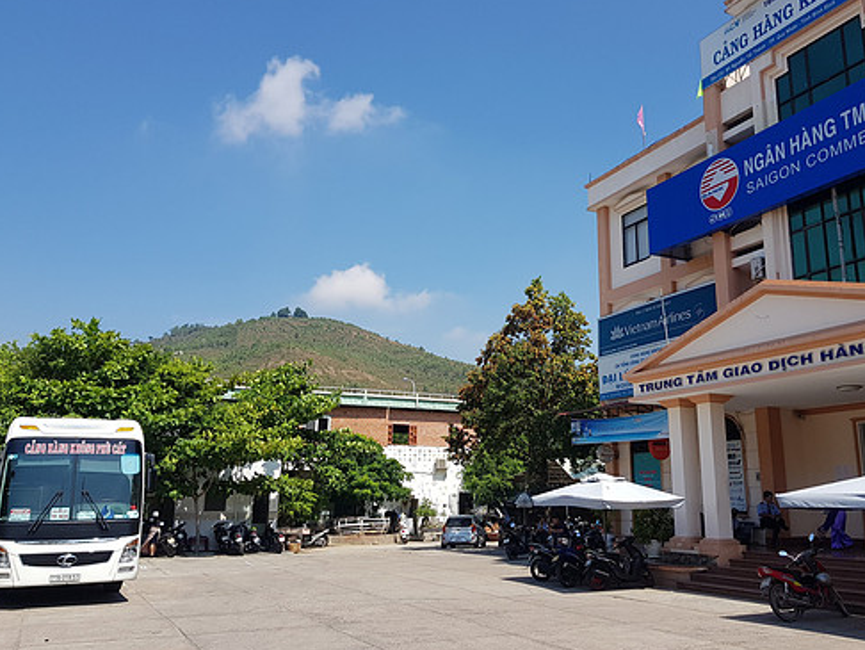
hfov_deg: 58.1
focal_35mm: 31
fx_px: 775
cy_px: 304
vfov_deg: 45.5
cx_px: 491
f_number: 1.7
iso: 40
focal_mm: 4.2
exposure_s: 1/2144
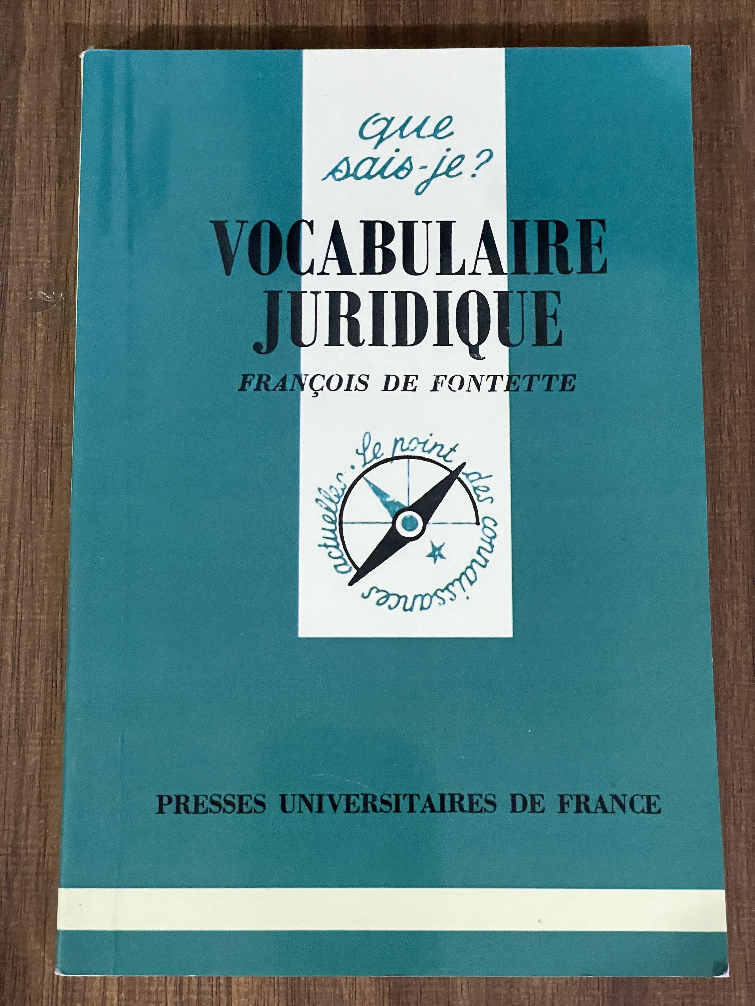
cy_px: 503
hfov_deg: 28.0
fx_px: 1512
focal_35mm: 52
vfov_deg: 36.8
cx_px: 378
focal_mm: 6
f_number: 2
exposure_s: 1/46
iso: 800
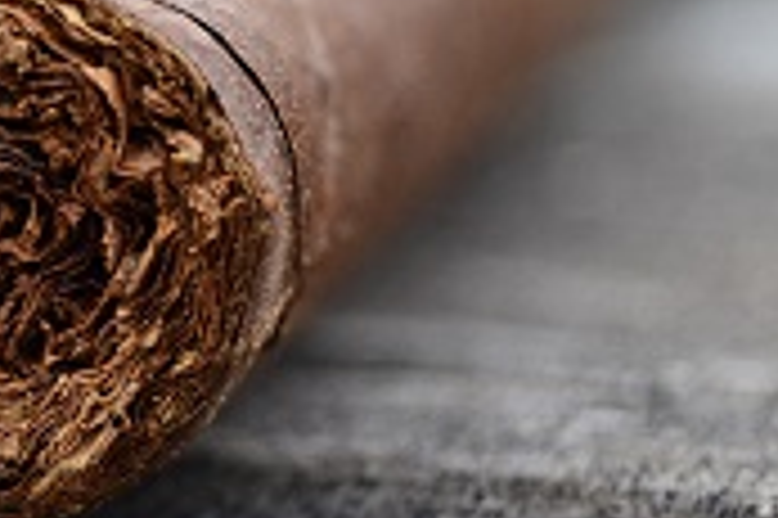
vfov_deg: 5.0
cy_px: 225
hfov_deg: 7.5
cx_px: 2
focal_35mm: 274
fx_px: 5908
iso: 160
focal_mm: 55
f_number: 5.6
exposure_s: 1/100
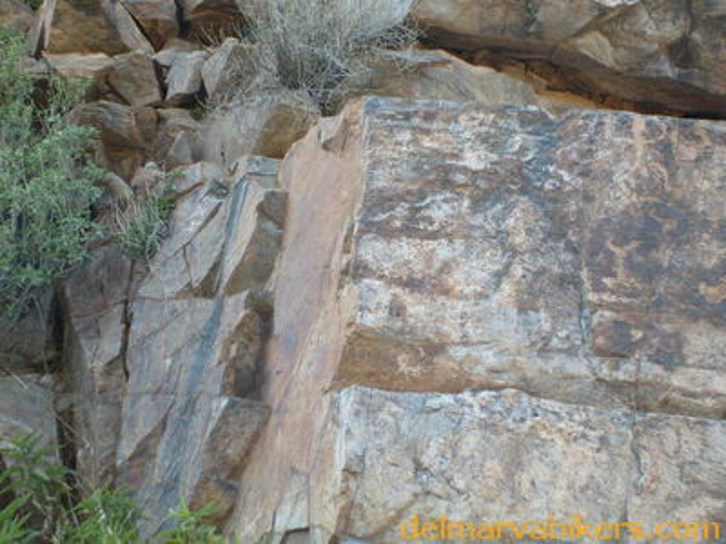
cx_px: 363
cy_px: 272
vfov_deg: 14.0
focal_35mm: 106
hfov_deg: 18.5
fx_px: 2223
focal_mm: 17.4
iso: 200
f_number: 4.9
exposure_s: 1/90
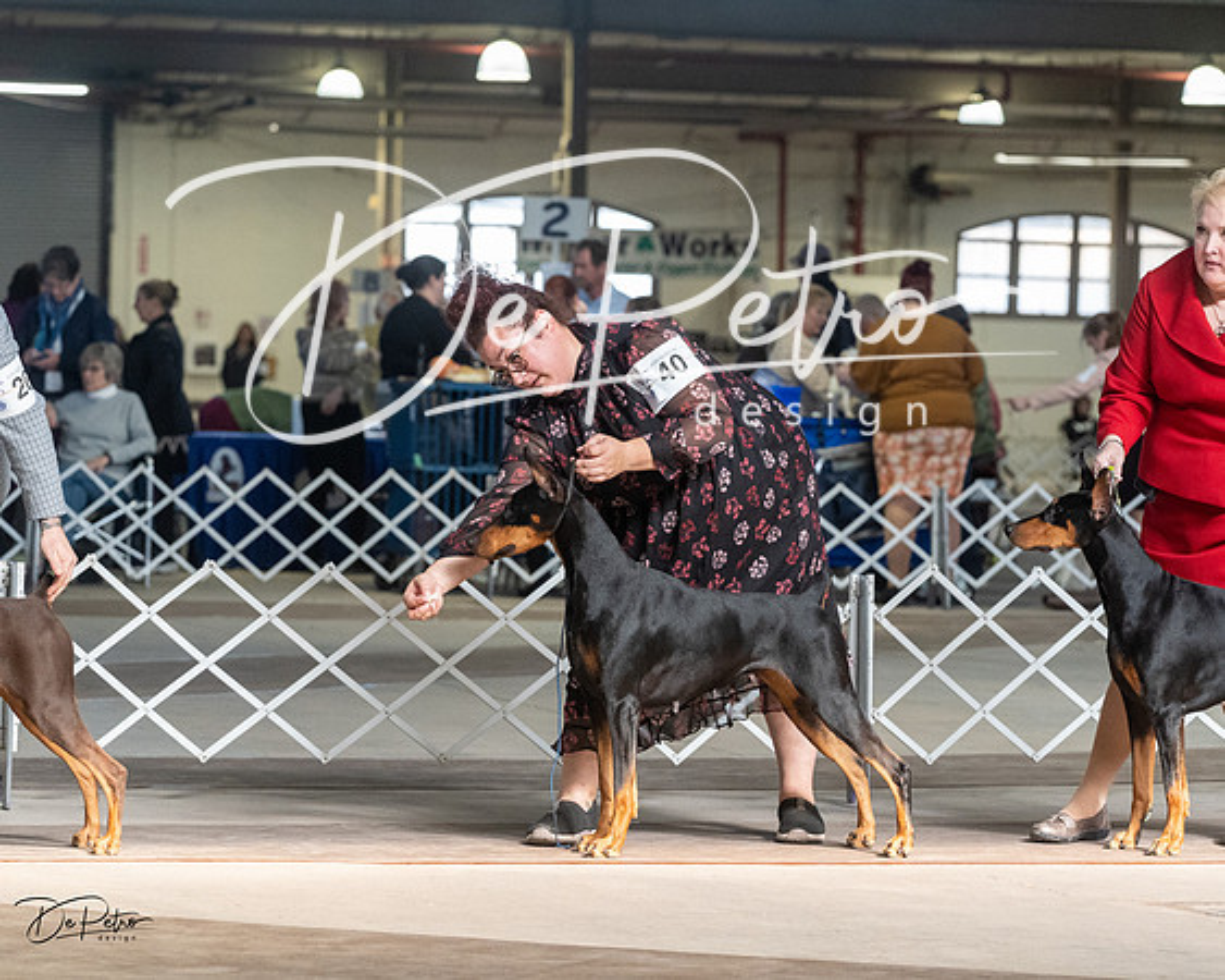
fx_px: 5143
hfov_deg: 13.6
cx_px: 612
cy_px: 490
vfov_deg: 10.9
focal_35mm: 142
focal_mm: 126
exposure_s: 1/400
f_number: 5
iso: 6400
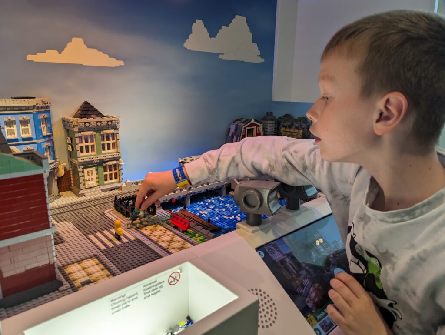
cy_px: 168
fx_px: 309
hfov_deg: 71.5
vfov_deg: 56.9
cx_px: 222
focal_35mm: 24
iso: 214
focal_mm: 6.81
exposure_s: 1/372
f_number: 1.85
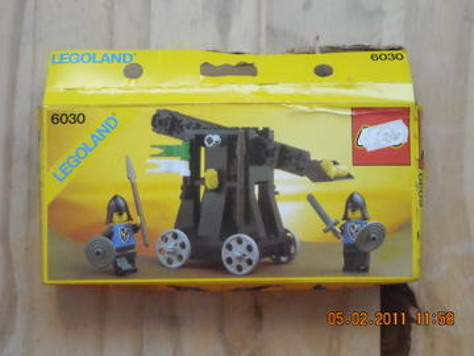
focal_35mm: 84
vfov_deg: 17.6
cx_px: 237
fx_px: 1150
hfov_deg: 23.3
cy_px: 178
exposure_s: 1/184
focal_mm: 13.73
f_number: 4.1
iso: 672
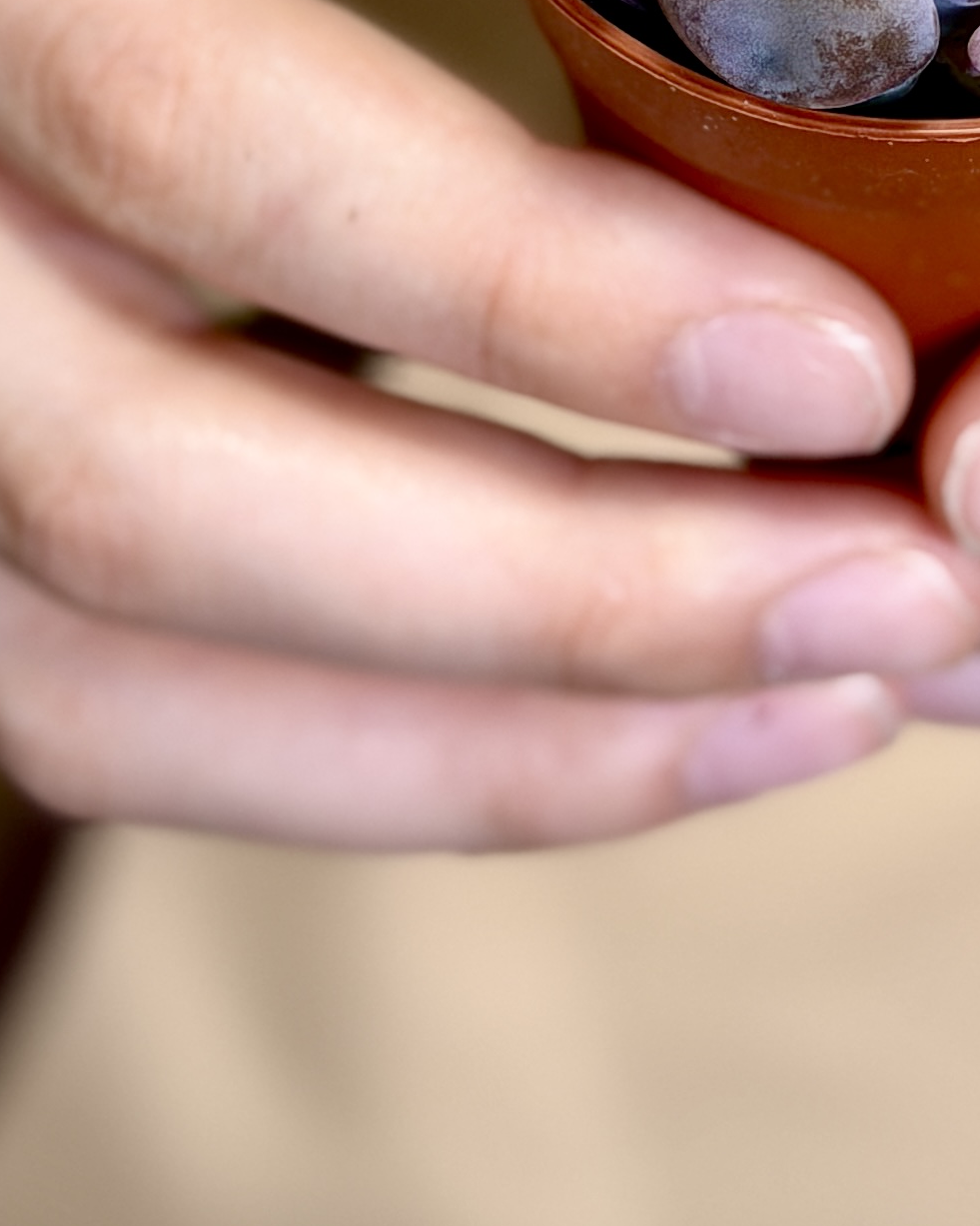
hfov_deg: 10.0
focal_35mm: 154
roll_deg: -0.1
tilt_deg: -19.9
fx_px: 5585
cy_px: -359
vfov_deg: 12.2
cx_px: 846
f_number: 1.78
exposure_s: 1/121
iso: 50
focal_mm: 6.76
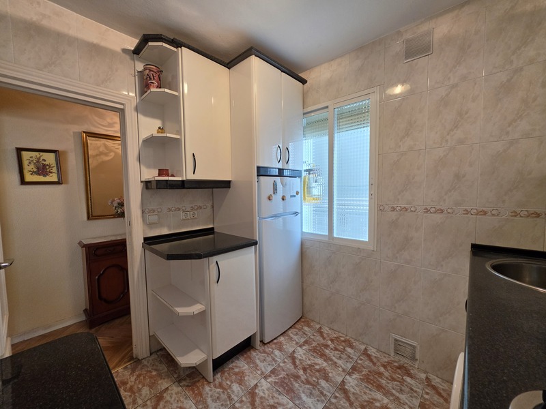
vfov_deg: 89.9
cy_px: 204
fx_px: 205
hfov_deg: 106.2
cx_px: 273
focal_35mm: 13
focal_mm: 2.2
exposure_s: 1/100
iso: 100
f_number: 1.9
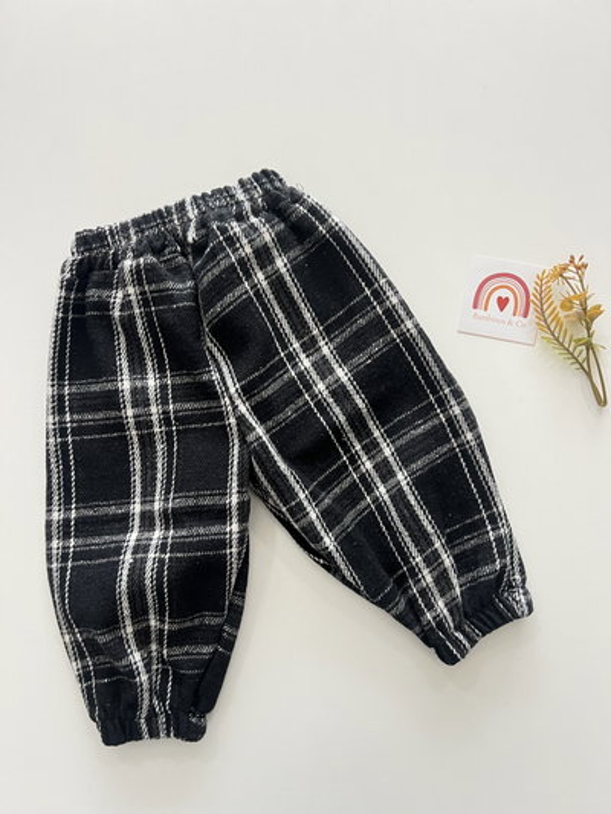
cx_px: 306
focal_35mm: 26
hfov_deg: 53.1
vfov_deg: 67.3
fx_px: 612
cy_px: 407
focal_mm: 5.7
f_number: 1.5
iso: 125
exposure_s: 1/50
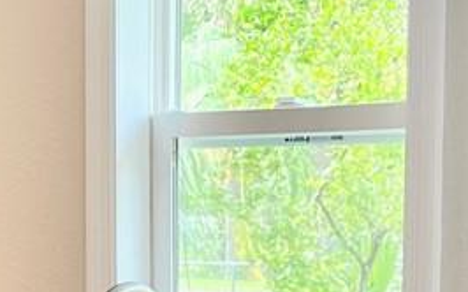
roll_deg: +0.4
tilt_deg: -3.6
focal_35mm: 166
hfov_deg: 12.2
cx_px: -162
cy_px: 322
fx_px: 2116
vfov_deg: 7.8
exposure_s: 1/60
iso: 80
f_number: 1.6
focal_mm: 5.1
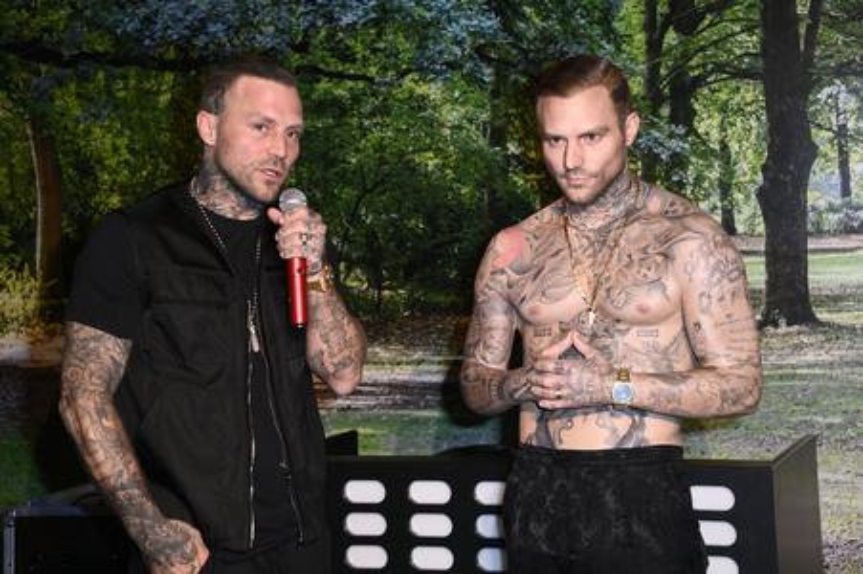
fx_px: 1964
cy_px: 287
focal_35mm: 82
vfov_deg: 16.6
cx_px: 432
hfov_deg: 24.8
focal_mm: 82
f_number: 5.6
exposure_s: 1/125
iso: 2000
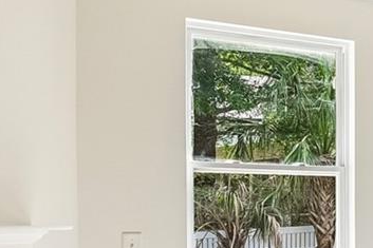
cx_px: 691
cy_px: 213
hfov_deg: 18.0
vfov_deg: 15.5
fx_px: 901
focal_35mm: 87
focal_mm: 15
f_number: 8
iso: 200
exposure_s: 1/40
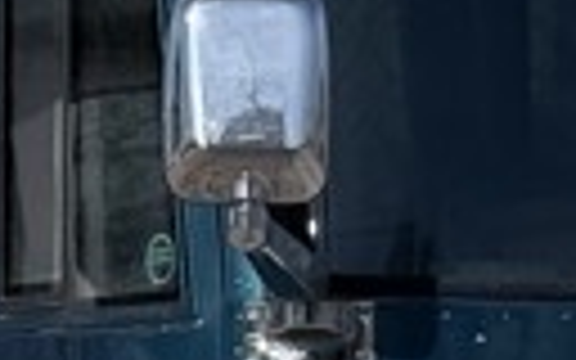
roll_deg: -0.8
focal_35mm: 406
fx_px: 6373
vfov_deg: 3.2
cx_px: -162
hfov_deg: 5.1
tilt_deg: +2.5
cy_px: 536
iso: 64
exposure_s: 1/6024
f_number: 1.78
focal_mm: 6.76
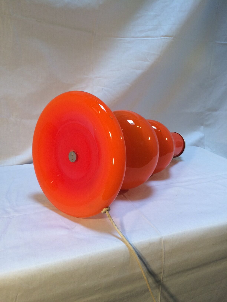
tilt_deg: -17.0
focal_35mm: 29
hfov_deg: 48.2
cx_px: 114
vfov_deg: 61.7
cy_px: 151
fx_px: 254
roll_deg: +0.6
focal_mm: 4.15
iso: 64
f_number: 2.2
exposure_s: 1/100
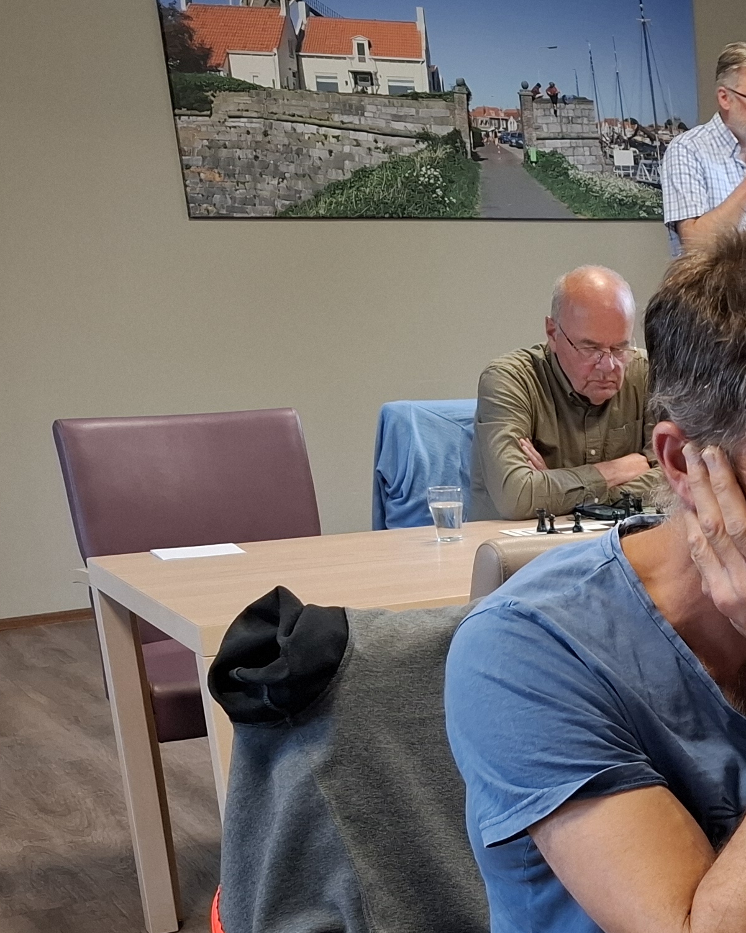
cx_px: 960
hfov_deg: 22.4
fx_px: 1684
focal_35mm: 61
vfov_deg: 29.6
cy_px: 846
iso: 250
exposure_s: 1/50
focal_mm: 5.54
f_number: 1.8
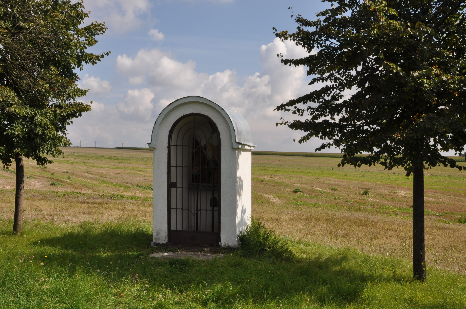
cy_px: 146
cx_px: 210
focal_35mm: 40
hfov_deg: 48.4
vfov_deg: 33.3
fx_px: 517
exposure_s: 1/100
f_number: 18
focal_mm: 24
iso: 200
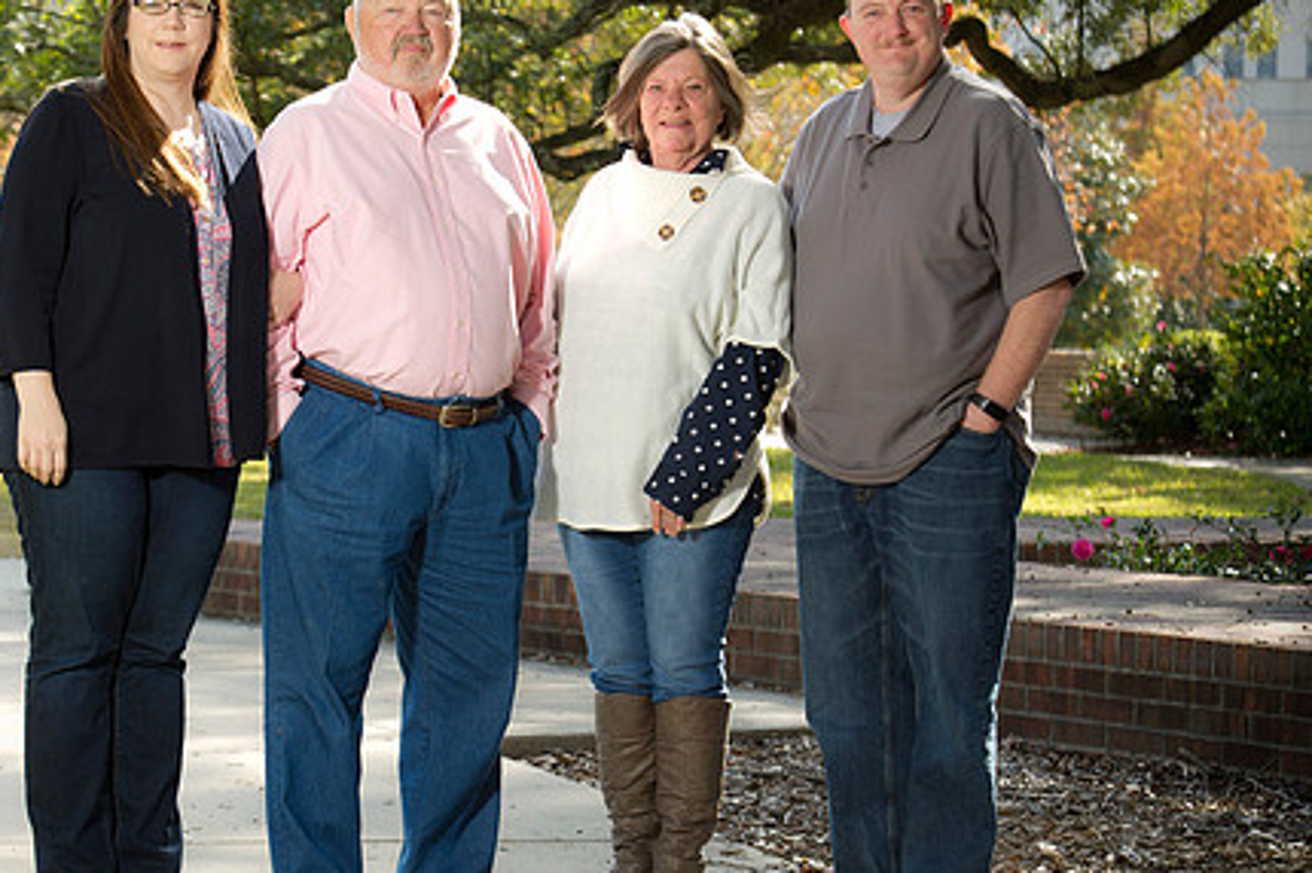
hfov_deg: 16.0
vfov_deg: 10.7
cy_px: 391
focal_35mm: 128
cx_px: 479
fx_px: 4661
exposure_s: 1/125
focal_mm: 95
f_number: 5.6
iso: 160
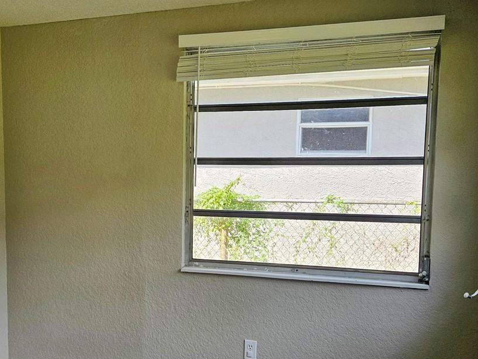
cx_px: 159
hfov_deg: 41.5
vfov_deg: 31.9
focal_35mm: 45
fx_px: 621
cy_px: 239
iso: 80
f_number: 1.8
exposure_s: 1/359
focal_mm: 5.4
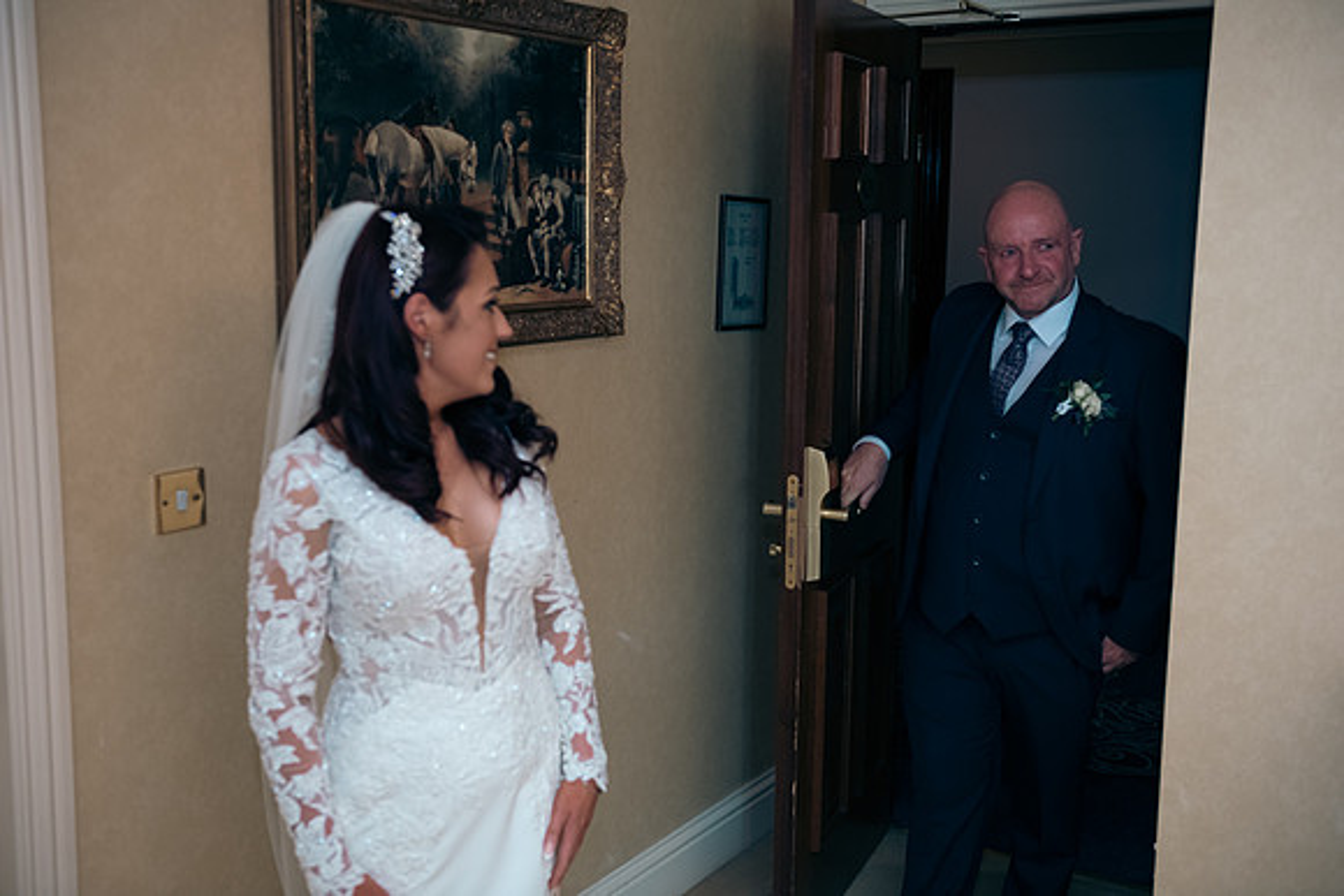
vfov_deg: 33.4
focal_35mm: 40
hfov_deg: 48.4
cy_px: 448
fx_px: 1494
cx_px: 672
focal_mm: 40
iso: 640
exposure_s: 1/160
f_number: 3.5
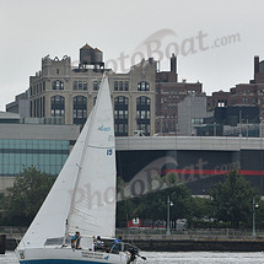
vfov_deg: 6.1
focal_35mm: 287
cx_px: 5
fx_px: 2476
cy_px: 136
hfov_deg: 6.1
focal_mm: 125
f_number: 9
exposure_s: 1/800
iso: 400
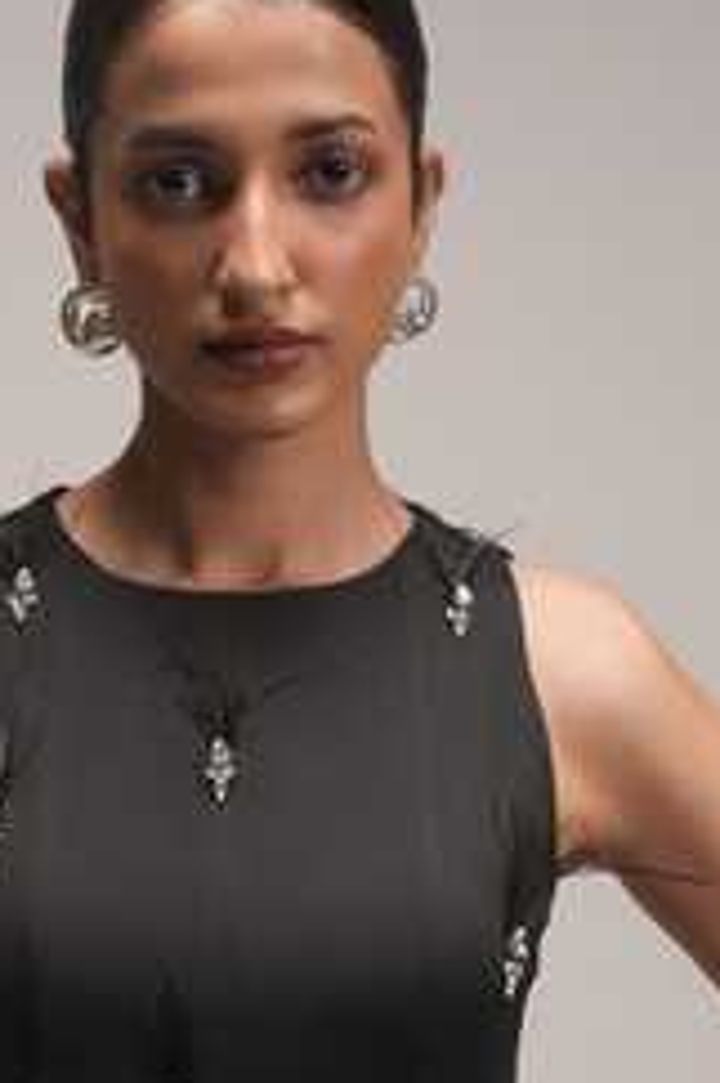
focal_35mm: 100
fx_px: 3011
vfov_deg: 20.0
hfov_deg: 13.6
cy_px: 987
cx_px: 259
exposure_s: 1/160
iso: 800
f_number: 4.5
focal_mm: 46.1
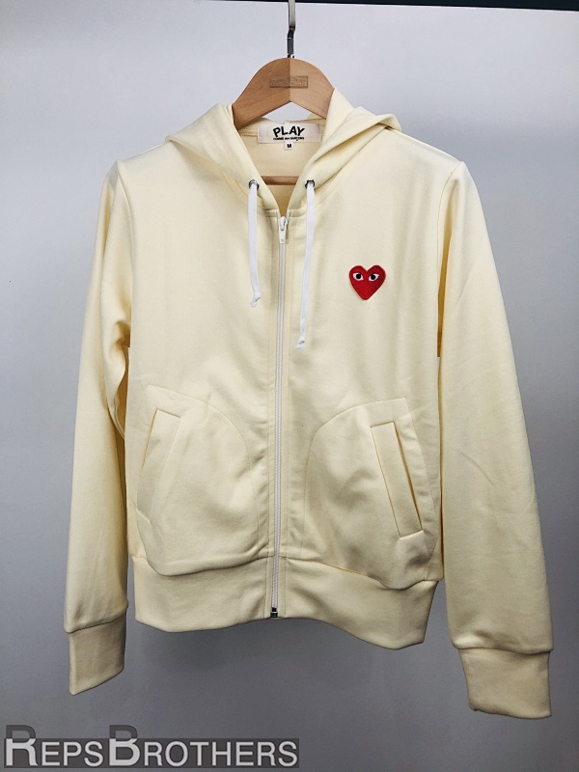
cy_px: 386
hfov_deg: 49.7
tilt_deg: -5.5
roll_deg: +0.3
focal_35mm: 28
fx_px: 624
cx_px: 290
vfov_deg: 63.4
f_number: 1.8
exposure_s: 1/100
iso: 25
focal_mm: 3.99
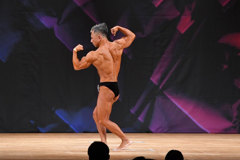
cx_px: 120
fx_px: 1814
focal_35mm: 272
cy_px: 80
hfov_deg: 7.6
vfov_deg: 5.1
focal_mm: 180
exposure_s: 1/400
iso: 3200
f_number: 5.6
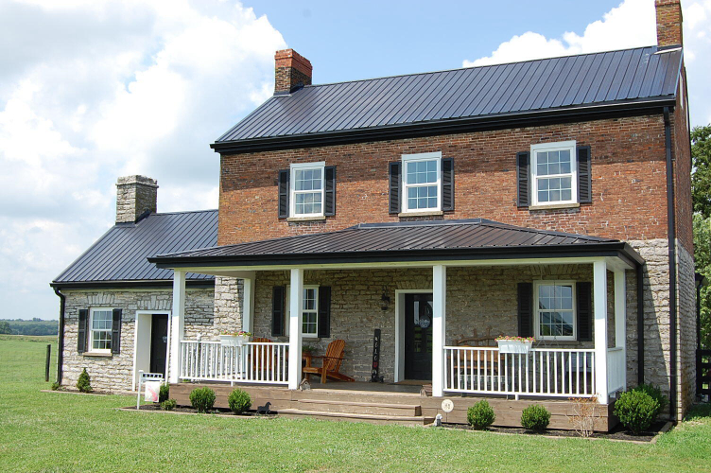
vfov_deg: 34.1
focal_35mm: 39
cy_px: 236
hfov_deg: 49.6
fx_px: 770
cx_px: 356
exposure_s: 1/320
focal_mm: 26
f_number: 9
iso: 200
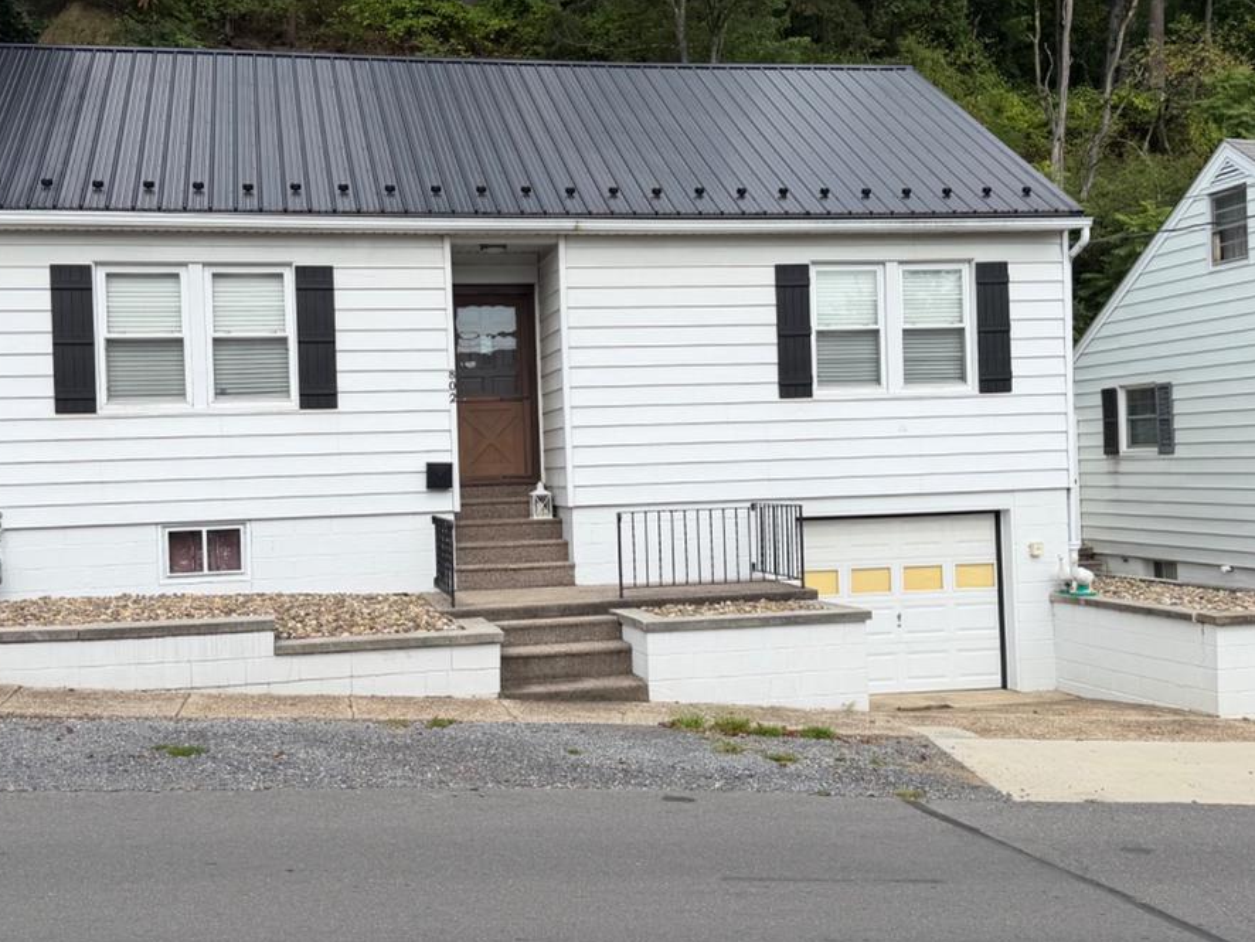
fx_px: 1414
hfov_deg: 47.8
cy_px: 467
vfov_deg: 36.8
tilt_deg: -0.1
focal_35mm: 39
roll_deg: +2.4
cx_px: 568
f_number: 1.78
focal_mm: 6.76
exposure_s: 1/3279
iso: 80
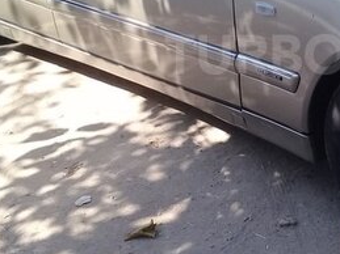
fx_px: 776
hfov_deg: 24.1
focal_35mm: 79
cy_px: 54
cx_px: 299
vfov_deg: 18.5
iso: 50
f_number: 2.2
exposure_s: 1/262
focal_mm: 3.3
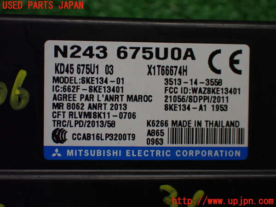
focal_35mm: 54
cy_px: 104
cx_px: 138
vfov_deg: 27.0
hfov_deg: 35.5
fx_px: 431
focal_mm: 9.65
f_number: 3.3
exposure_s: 1/200
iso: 800
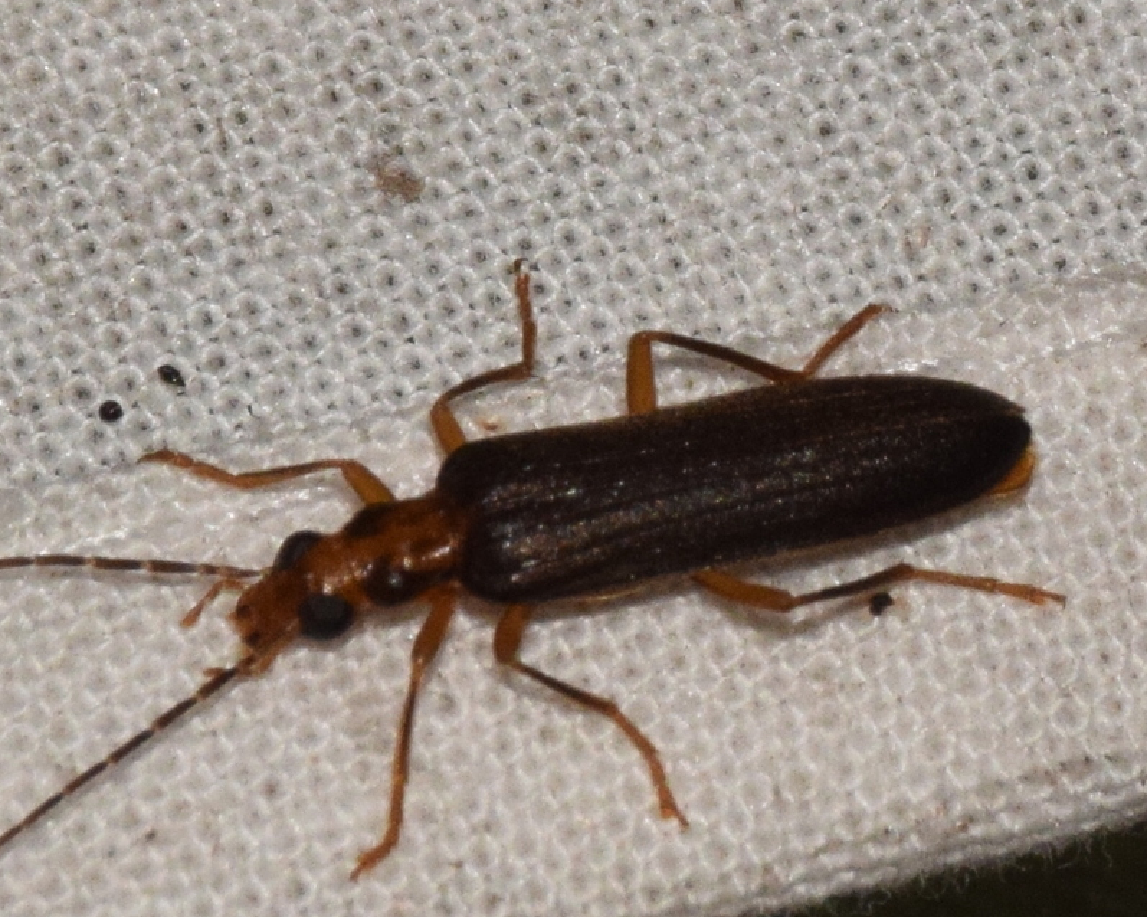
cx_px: 470
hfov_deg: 8.2
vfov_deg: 6.5
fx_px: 8042
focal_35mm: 237
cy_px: 458
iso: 1000
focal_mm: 140
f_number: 14
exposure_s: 1/200
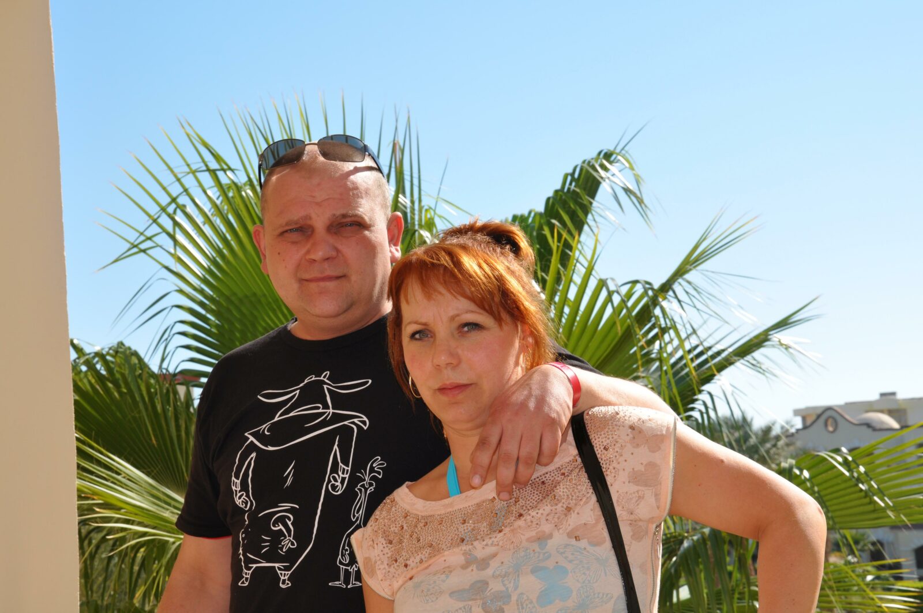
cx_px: 462
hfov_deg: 28.1
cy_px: 306
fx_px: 1844
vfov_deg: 18.9
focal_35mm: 72
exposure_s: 1/200
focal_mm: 48
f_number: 13
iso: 200
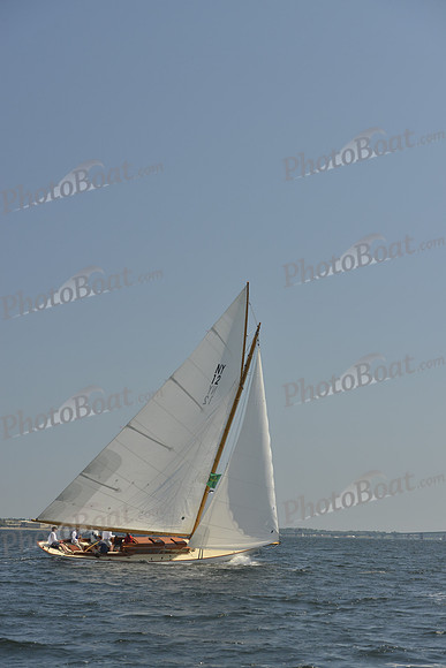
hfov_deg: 19.5
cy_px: 334
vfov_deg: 28.8
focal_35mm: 70
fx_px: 1300
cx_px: 223
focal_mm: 70
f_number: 8
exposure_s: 1/800
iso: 280
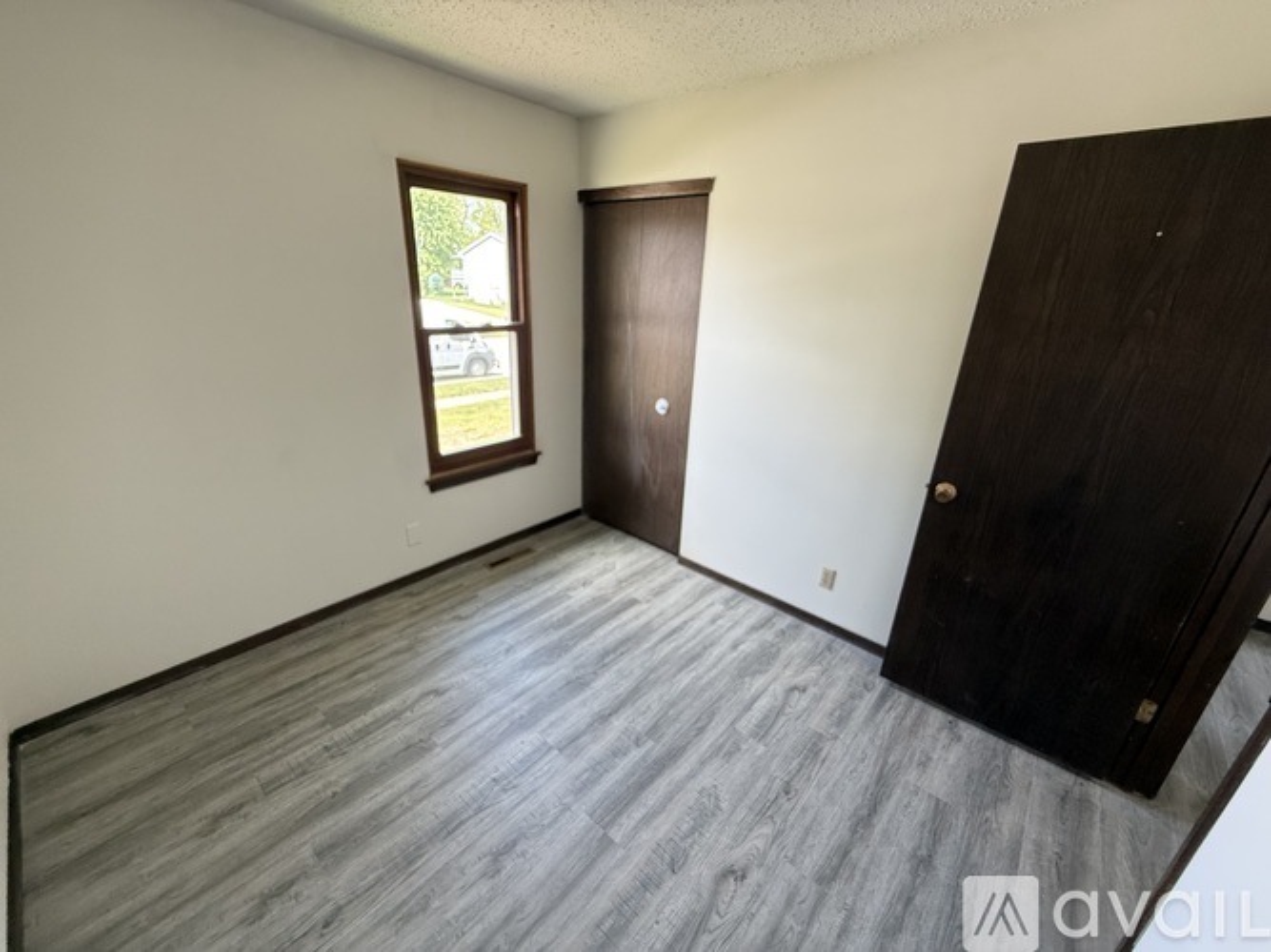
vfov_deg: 85.7
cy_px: 476
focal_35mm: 14
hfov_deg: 102.1
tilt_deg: -21.5
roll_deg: -1.9
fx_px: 514
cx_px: 636
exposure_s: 1/99
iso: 320
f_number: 2.2
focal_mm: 2.22
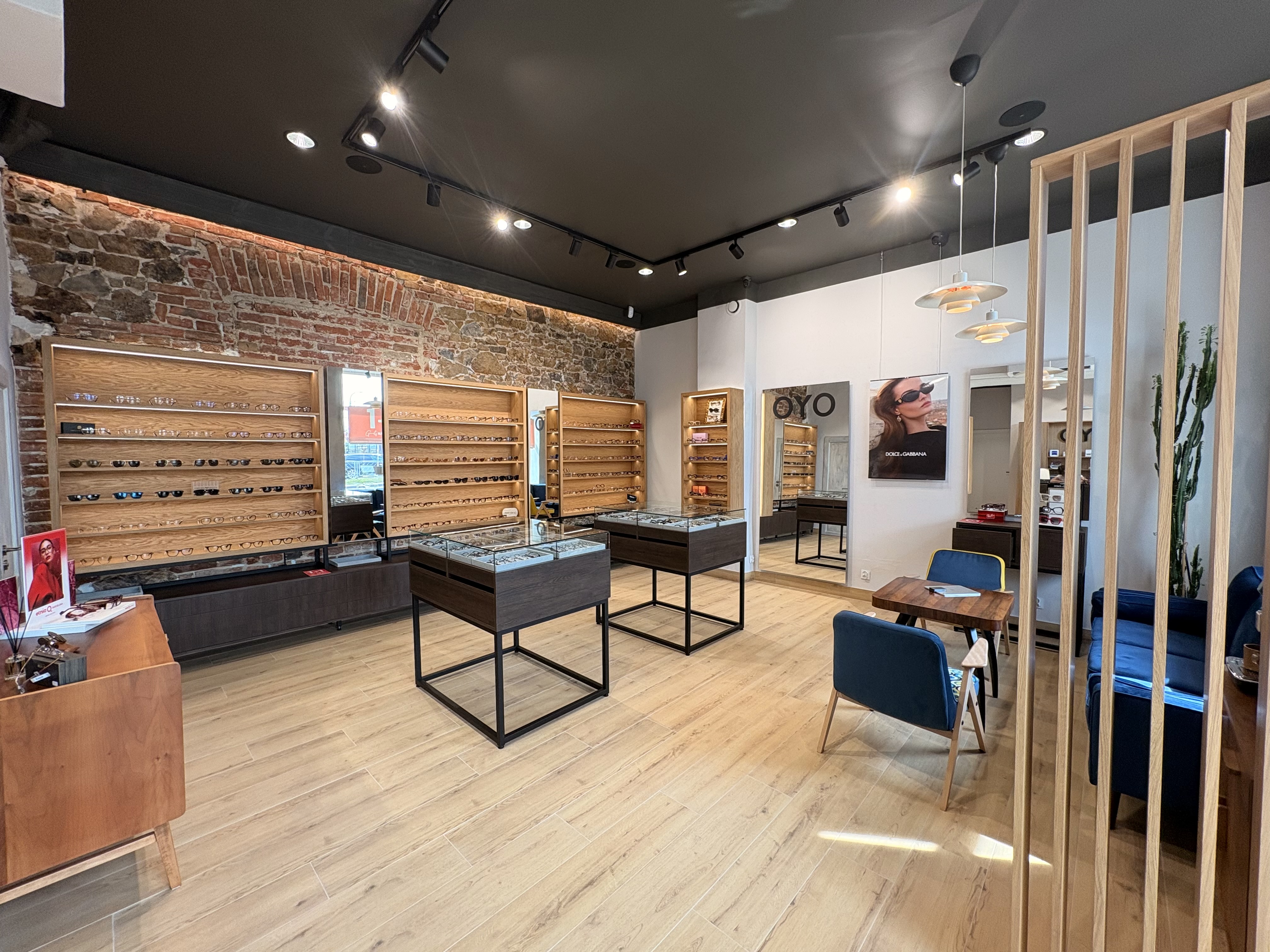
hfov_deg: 102.1
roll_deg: +0.7
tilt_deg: -1.9
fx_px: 514
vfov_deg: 85.7
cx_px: 635
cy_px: 476
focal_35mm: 14
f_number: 2.2
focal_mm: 2.22
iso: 80
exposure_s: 1/100
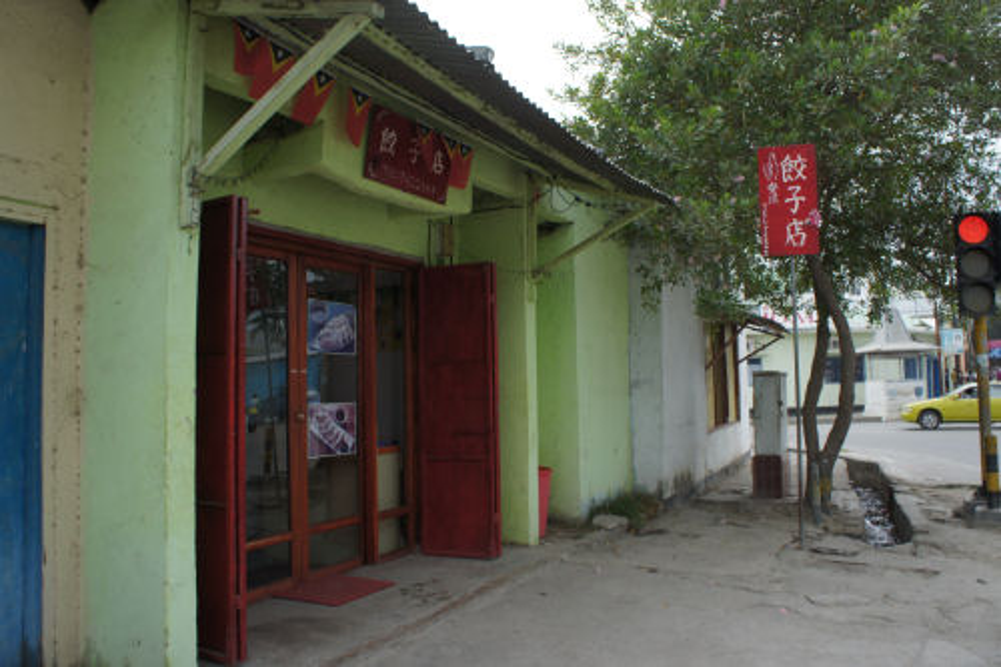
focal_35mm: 27
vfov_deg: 47.9
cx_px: 500
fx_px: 750
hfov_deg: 67.4
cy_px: 334
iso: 200
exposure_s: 1/200
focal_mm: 18
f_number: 7.1
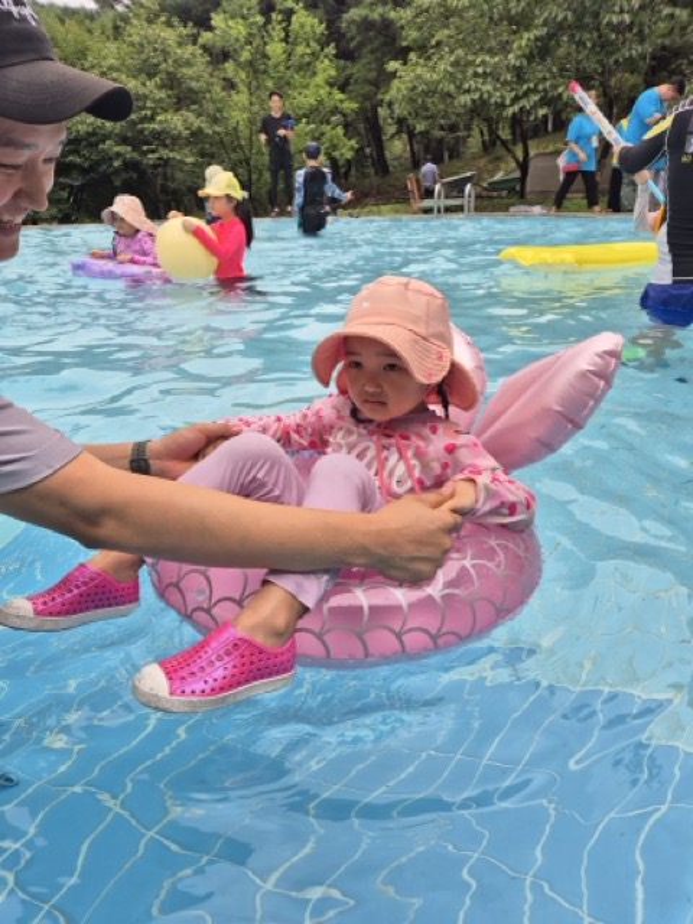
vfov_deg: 73.9
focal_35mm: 23
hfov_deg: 58.9
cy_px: 462
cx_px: 346
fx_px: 614
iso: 25
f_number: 1.8
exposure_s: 1/423
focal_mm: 5.4
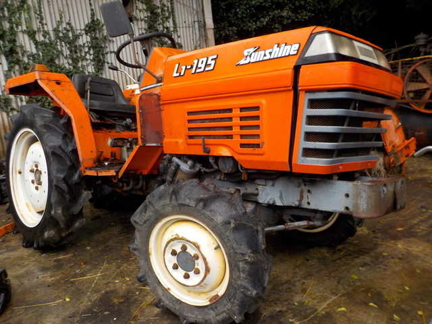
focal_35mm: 30
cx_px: 216
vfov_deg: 46.8
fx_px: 374
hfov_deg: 60.0
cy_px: 162
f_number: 3.3
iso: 125
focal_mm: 4.1
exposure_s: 1/125
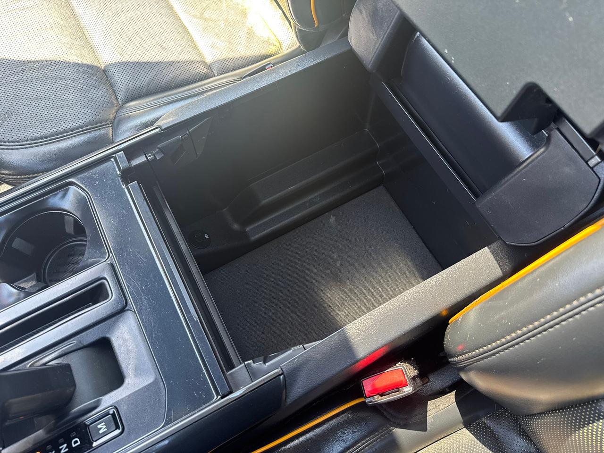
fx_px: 419
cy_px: 226
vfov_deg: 56.8
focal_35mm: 24
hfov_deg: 71.6
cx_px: 302
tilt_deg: -64.8
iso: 200
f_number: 1.78
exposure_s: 1/112
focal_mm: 6.76
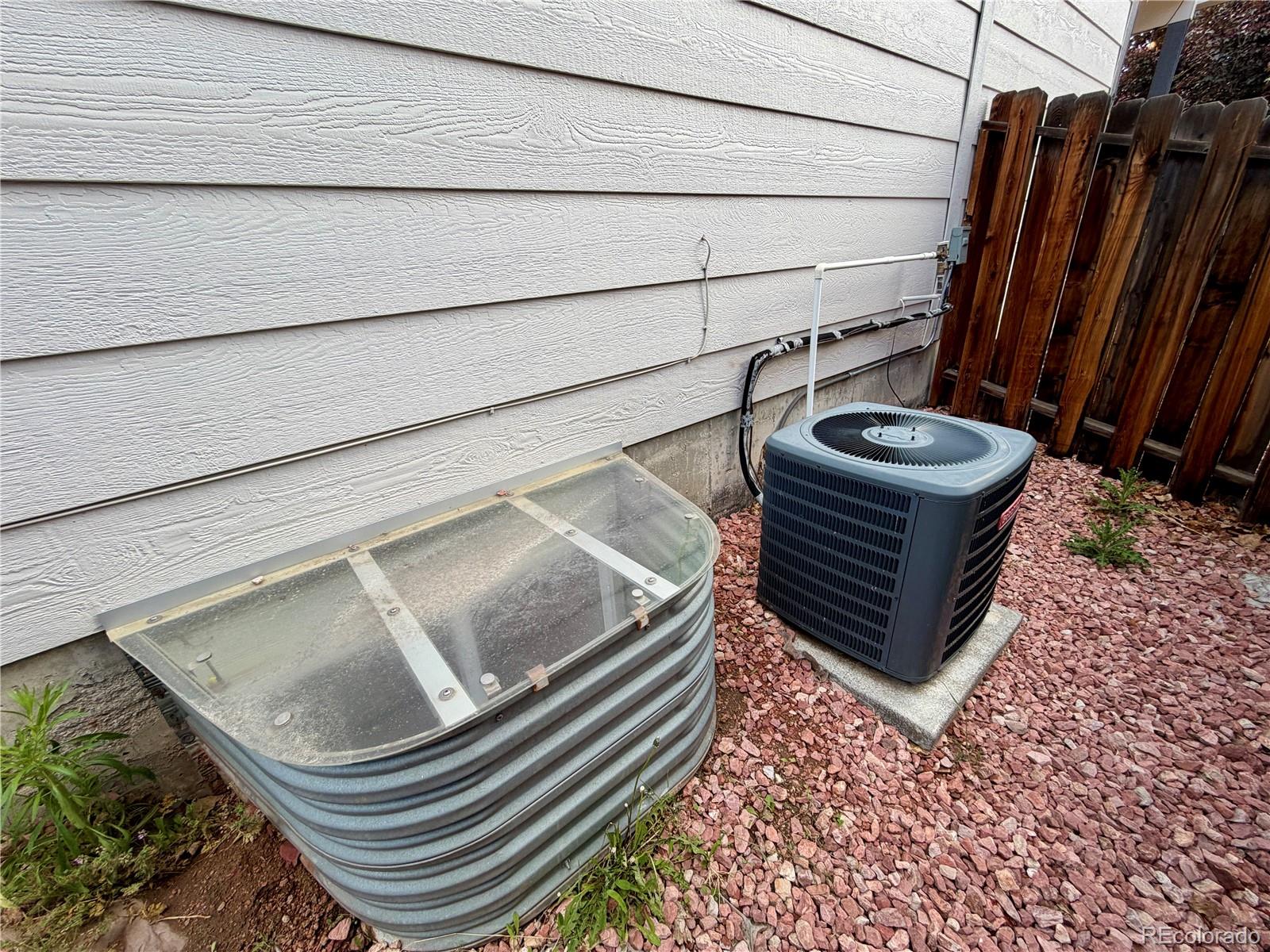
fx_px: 514
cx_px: 635
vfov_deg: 85.7
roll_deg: +4.2
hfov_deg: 102.1
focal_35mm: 14
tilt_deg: -23.6
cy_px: 476
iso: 40
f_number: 2.2
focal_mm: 2.22
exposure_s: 1/138
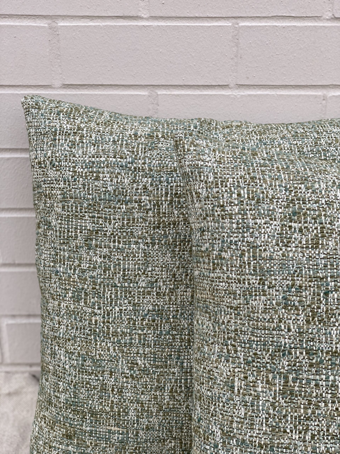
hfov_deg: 28.0
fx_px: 681
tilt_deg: -24.0
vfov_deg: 36.8
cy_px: 227
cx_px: 170
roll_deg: +0.1
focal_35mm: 52
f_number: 2
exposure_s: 1/122
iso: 50
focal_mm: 6
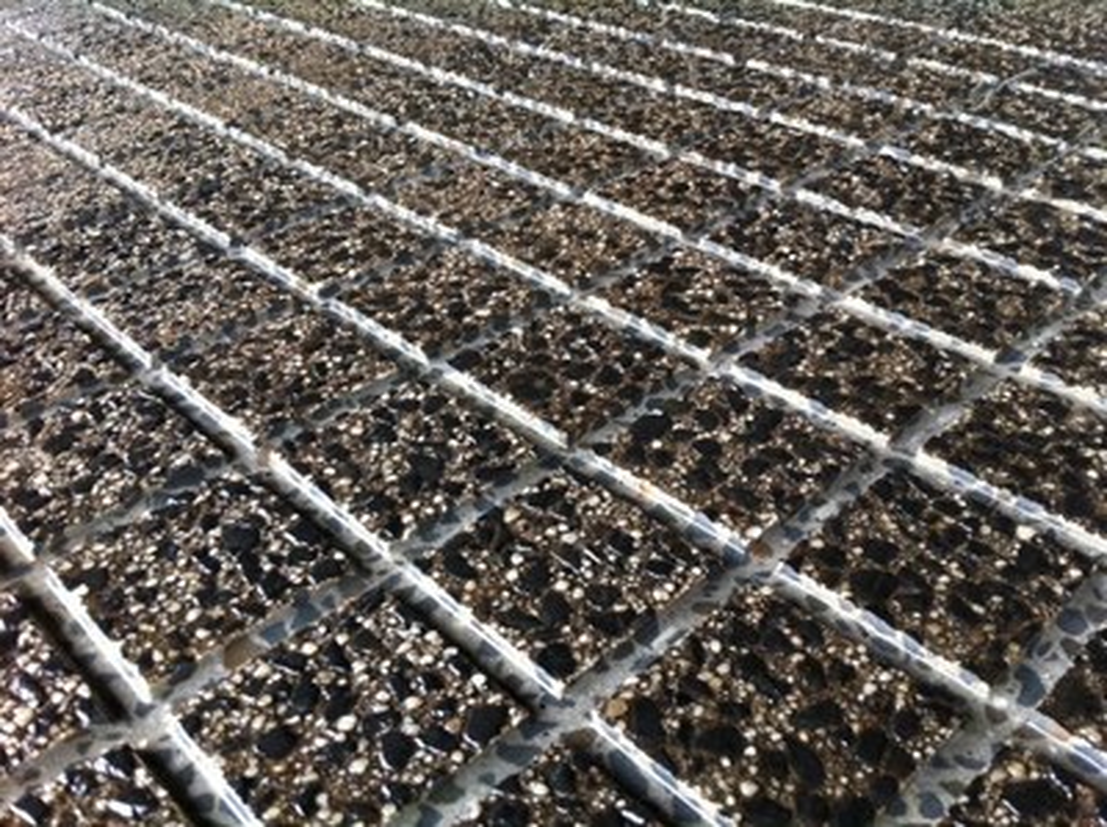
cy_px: 414
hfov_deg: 52.7
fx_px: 1118
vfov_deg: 40.6
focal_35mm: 35
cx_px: 554
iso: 80
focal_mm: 3.85
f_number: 2.8
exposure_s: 1/20
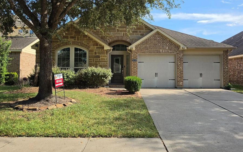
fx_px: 185
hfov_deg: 66.5
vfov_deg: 44.3
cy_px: 62
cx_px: 121
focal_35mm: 28
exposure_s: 1/4235
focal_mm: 6.5
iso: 64
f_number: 1.4
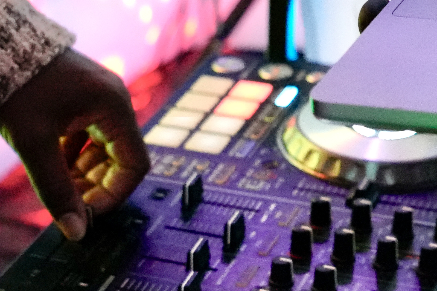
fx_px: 1515
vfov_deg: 10.9
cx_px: 242
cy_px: 290
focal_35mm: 125
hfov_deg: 16.4
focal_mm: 25.5
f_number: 2.8
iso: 6400
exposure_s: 1/160
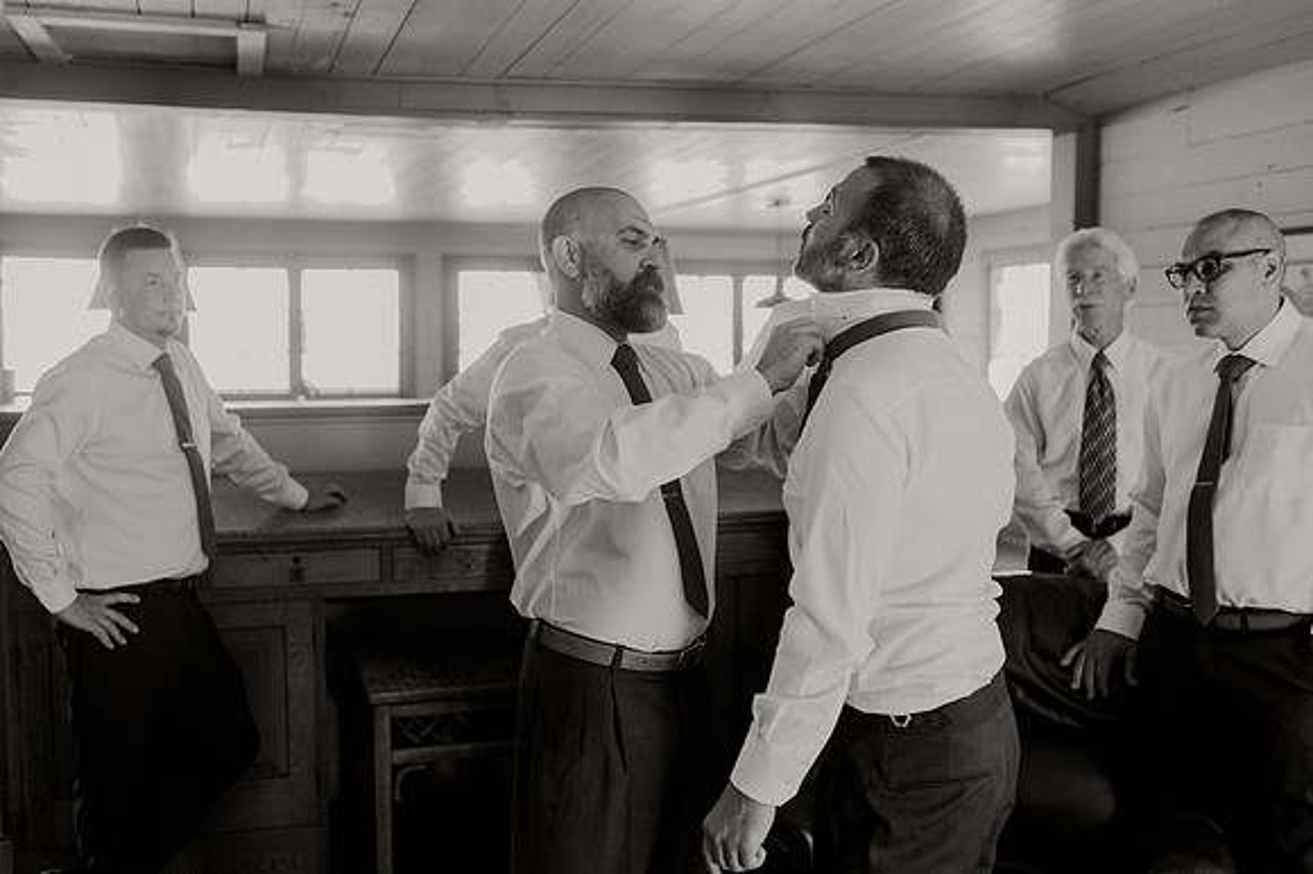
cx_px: 616
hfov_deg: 51.7
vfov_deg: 35.7
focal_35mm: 37
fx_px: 1355
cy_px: 410
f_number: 2.5
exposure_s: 1/200
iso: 800
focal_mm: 35
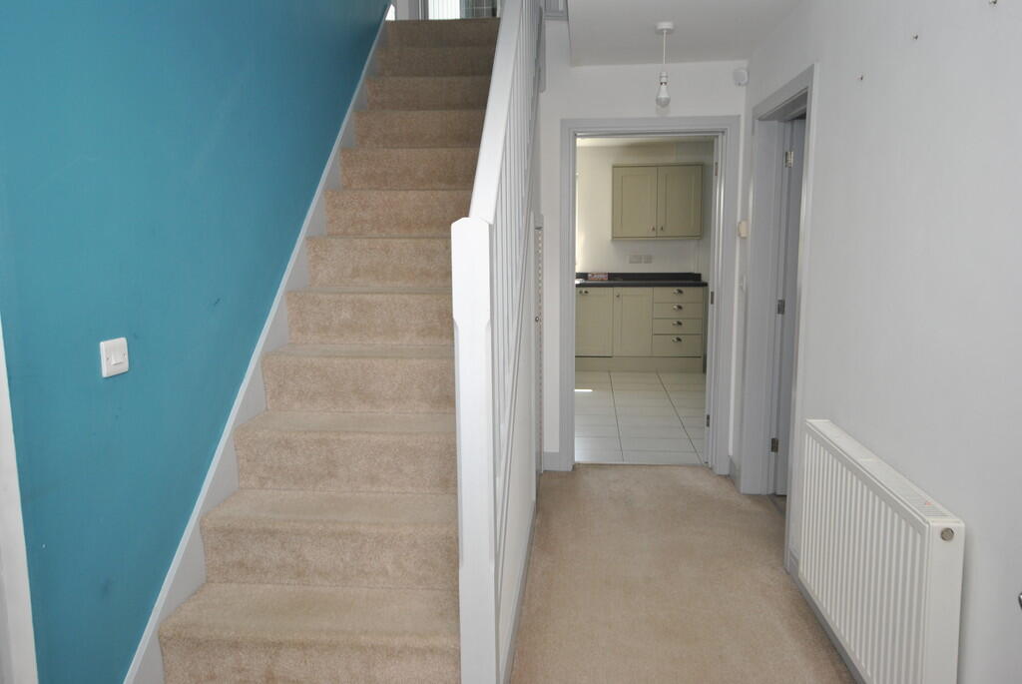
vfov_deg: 53.2
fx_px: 682
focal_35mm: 24
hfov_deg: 73.7
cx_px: 511
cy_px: 342
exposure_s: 1/60
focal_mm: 16
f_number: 5
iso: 200
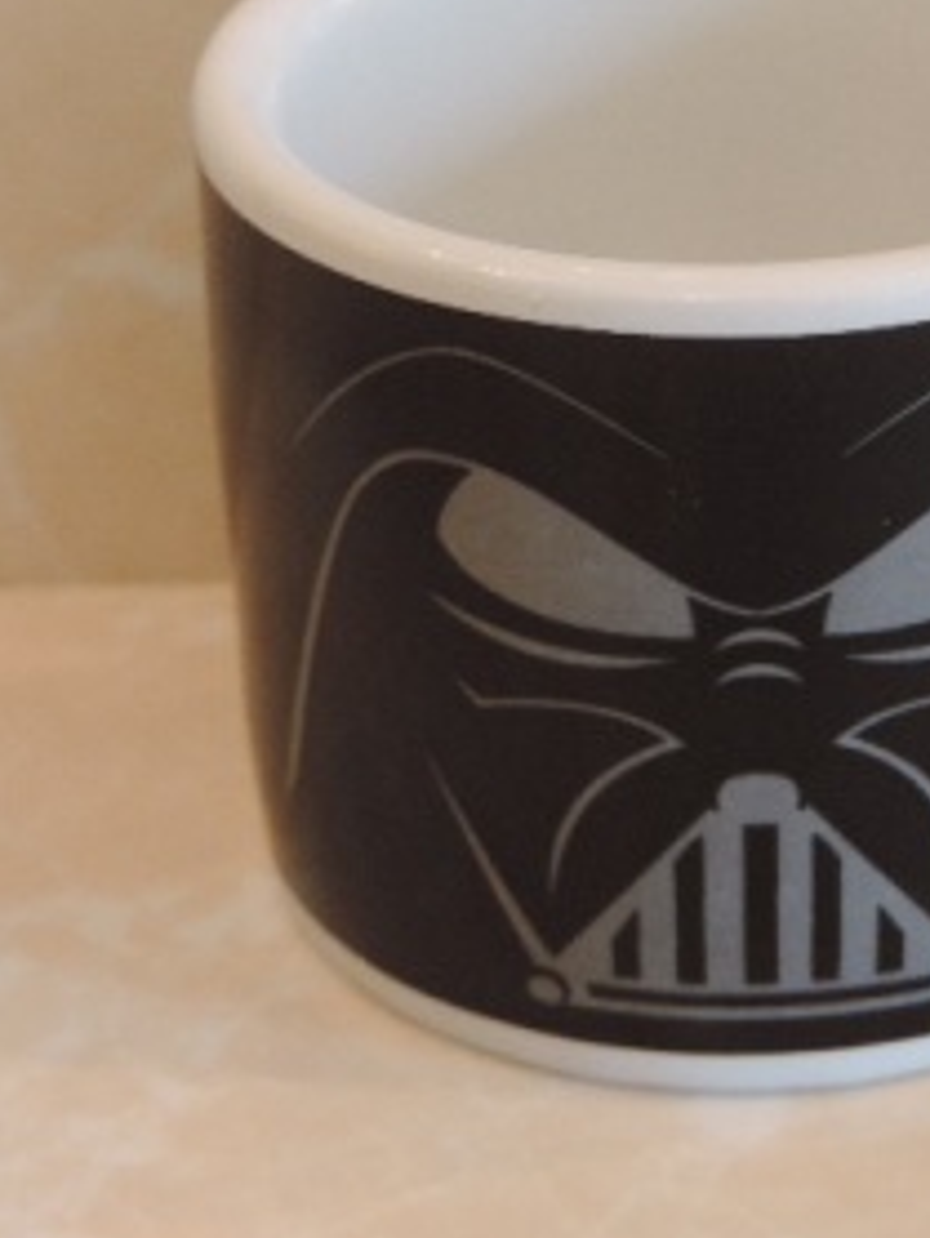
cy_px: 281
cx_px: 739
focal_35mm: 145
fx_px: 5186
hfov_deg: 10.2
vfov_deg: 13.5
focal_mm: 16
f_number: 4.1
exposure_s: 1/25
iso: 400
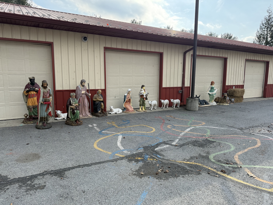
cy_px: 102
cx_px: 136
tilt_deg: -6.5
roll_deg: -0.1
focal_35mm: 24
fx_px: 189
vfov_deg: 56.8
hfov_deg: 71.6
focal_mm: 6.76
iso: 100
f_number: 1.78
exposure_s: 1/2703
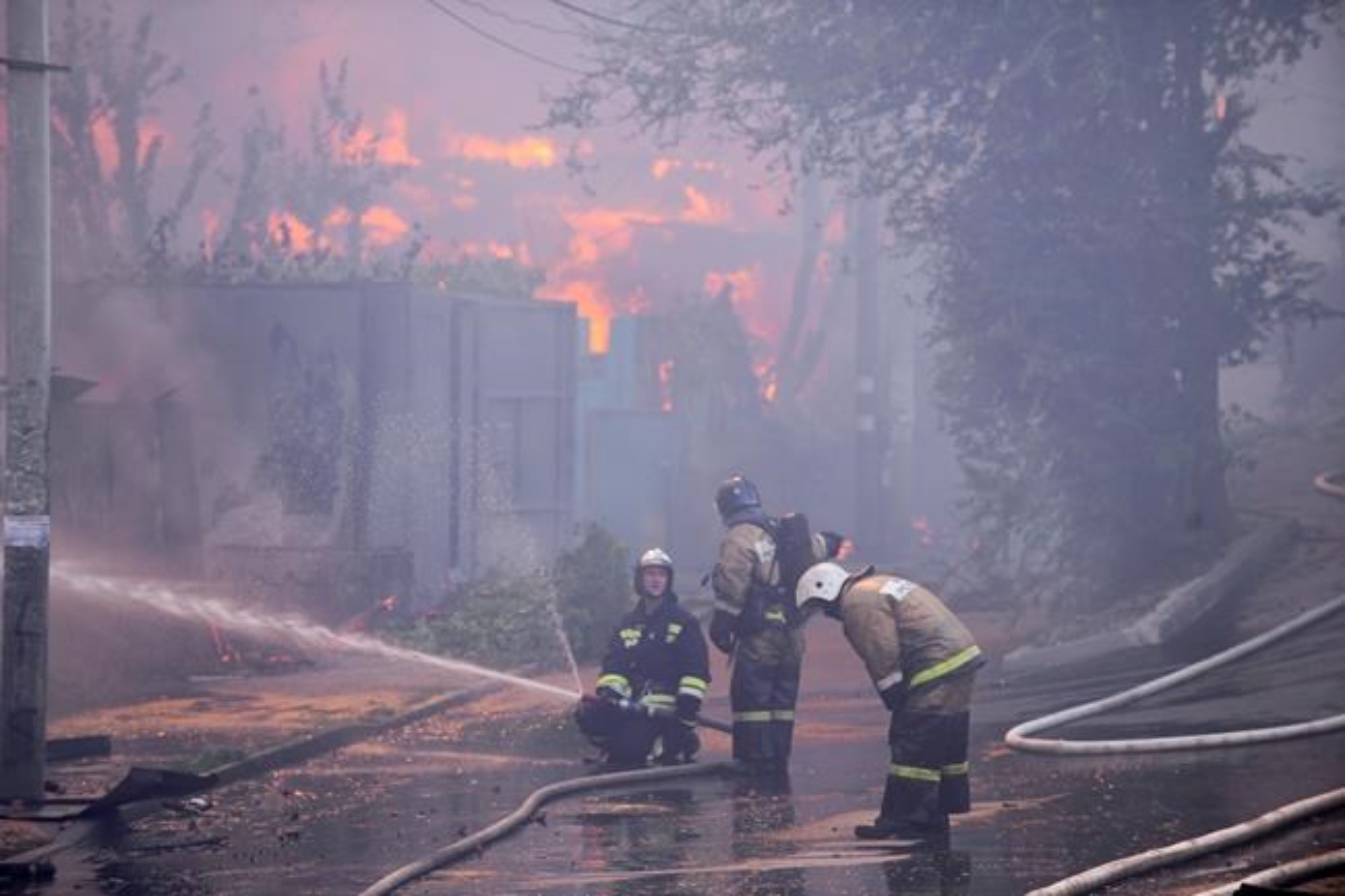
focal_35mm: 190
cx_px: 672
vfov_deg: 7.2
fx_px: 7096
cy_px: 448
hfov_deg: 10.8
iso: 500
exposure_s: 1/500
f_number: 4
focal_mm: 190
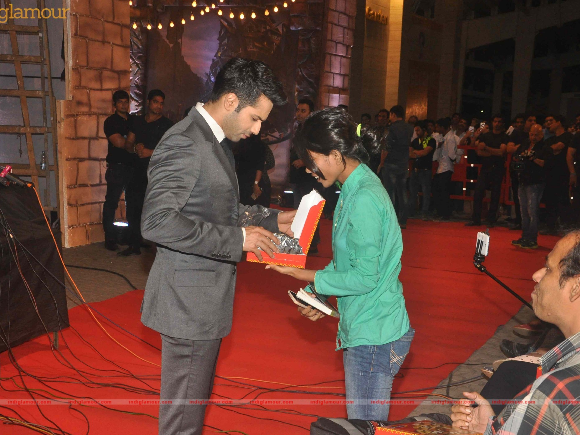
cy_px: 221
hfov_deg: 36.2
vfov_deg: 27.5
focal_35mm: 53
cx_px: 271
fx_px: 888
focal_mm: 32
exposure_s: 1/200
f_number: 9
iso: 1000
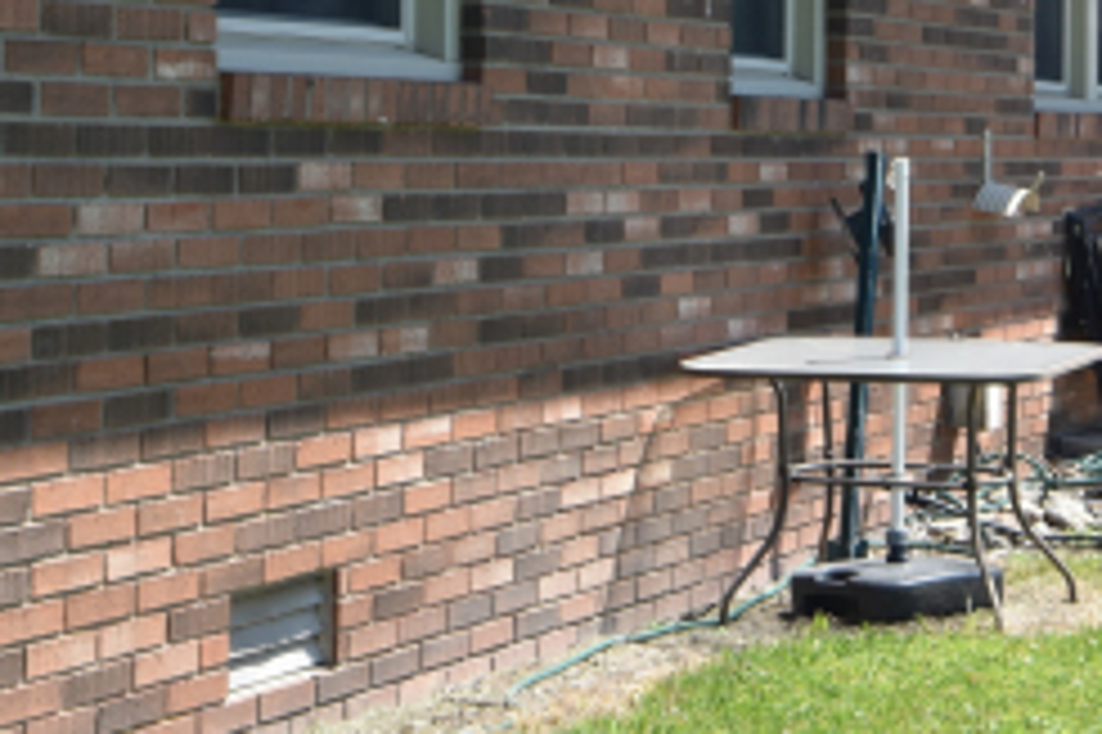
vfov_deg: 14.8
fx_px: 2814
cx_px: 1048
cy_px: 230
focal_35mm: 92
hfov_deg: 21.5
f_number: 8
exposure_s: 1/250
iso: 200
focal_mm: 20
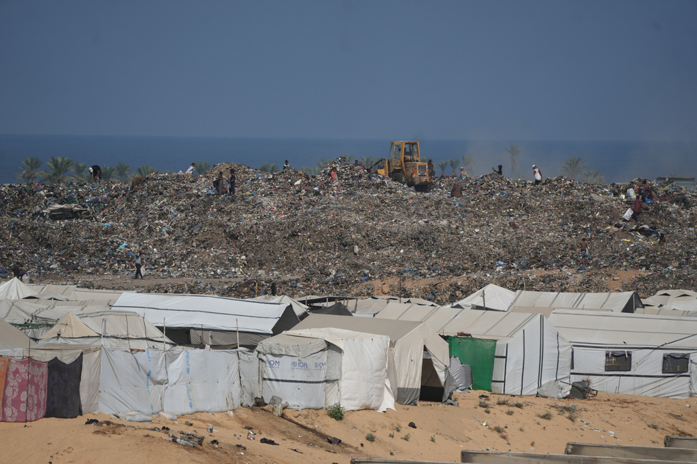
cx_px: 348
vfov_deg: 4.2
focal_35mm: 327
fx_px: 6329
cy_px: 232
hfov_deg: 6.3
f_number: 5.6
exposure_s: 1/1600
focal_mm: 327
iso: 100
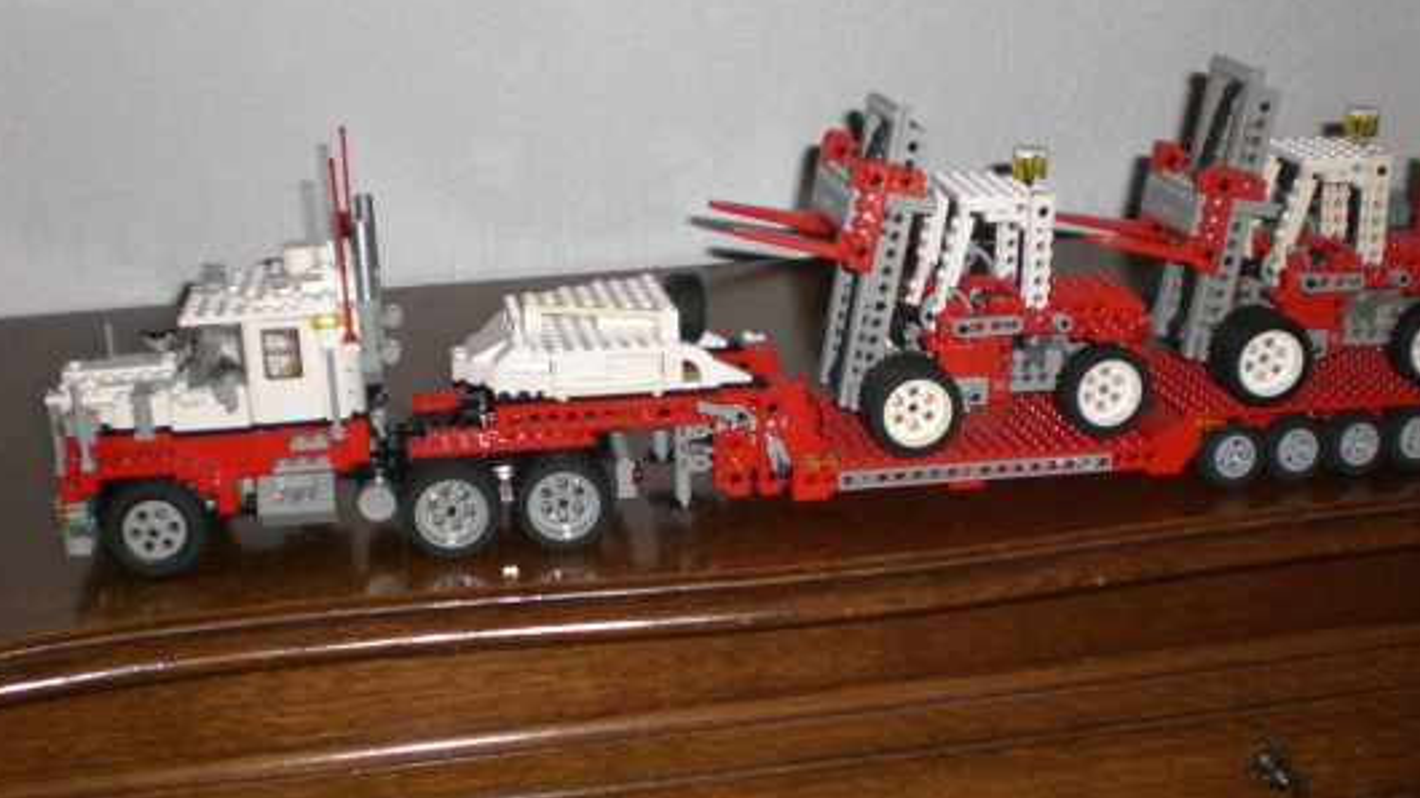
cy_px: 501
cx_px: 798
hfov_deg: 41.3
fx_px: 1882
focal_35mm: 50
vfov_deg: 23.9
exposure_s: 1/60
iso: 200
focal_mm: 6.3
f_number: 3.1
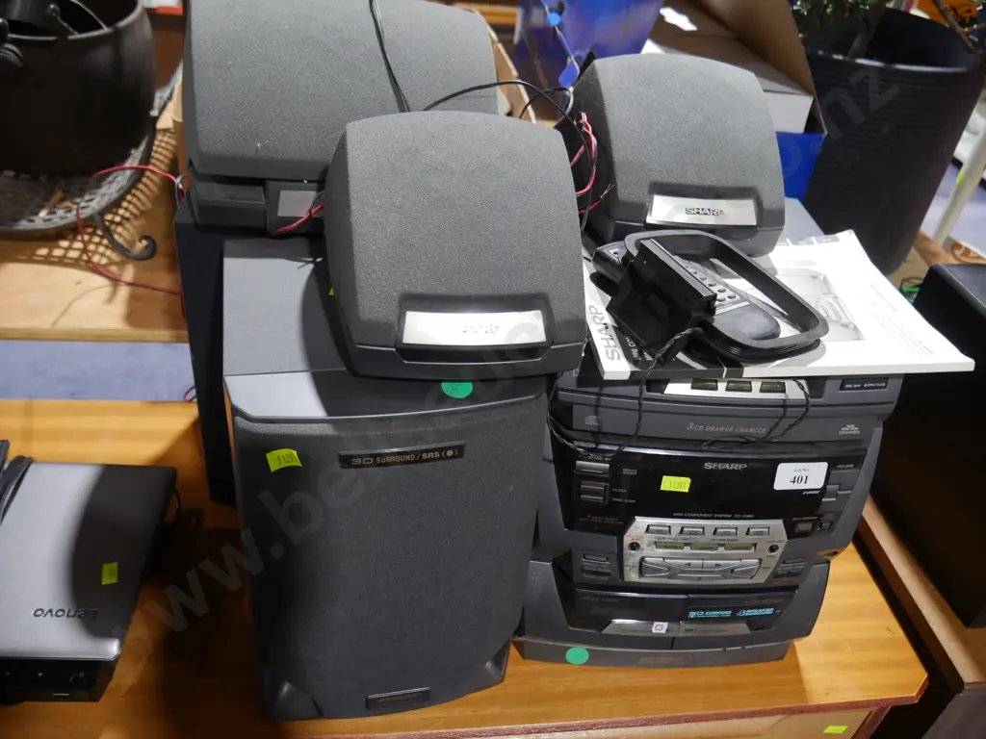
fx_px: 855
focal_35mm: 30
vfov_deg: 46.8
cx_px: 493
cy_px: 370
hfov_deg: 60.0
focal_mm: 15
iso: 640
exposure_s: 1/60
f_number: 3.6
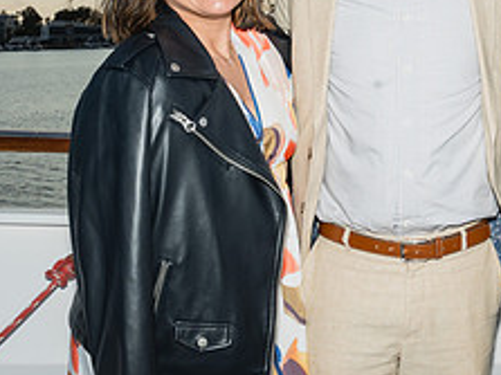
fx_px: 955
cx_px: 483
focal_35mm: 66
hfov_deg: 27.9
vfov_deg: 22.2
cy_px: 145
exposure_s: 1/250
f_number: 13
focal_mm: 24
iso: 125
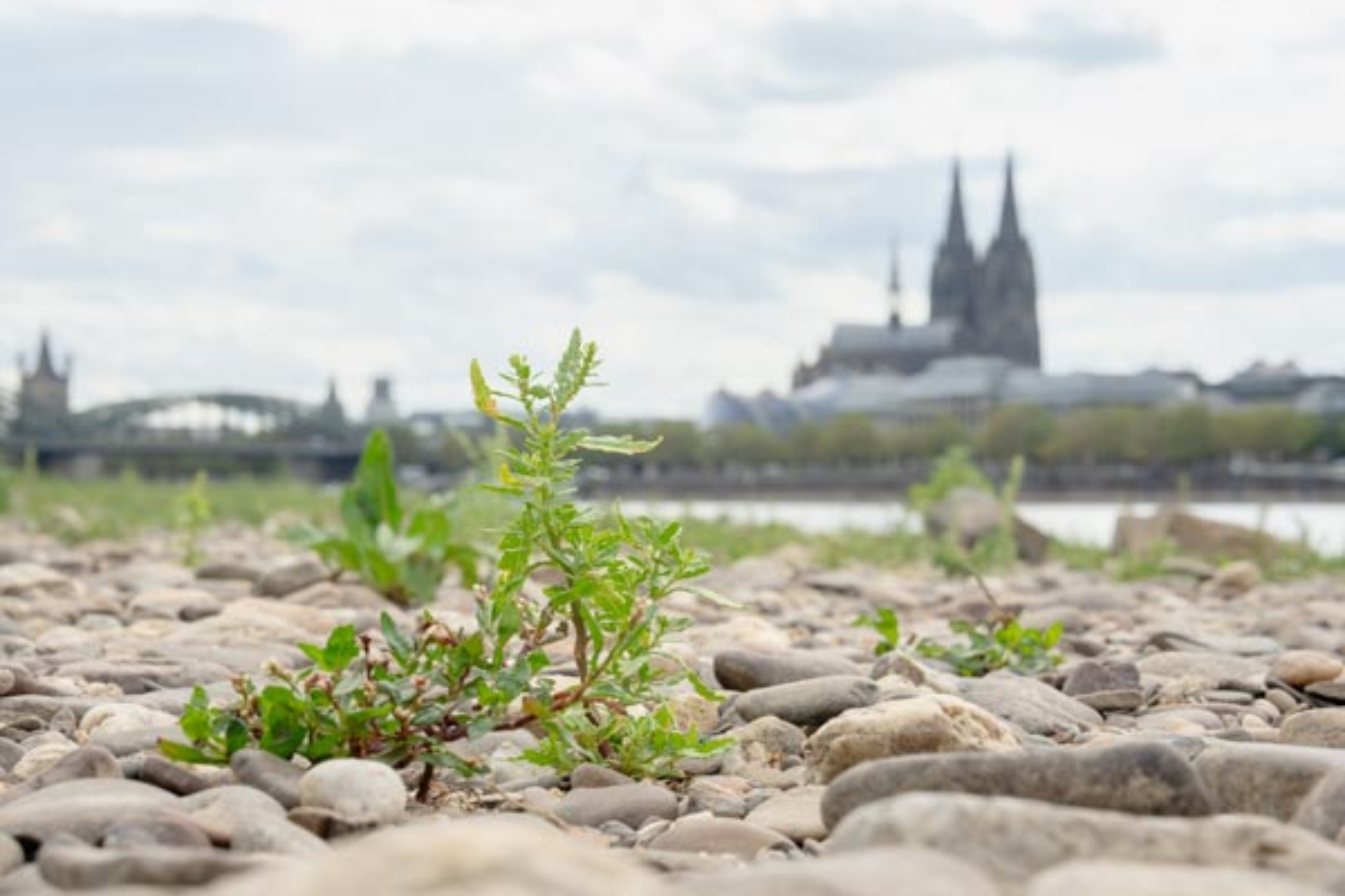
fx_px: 2615
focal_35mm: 70
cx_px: 672
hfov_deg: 28.8
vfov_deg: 19.5
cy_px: 448
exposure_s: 1/200
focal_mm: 70
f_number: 16
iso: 500
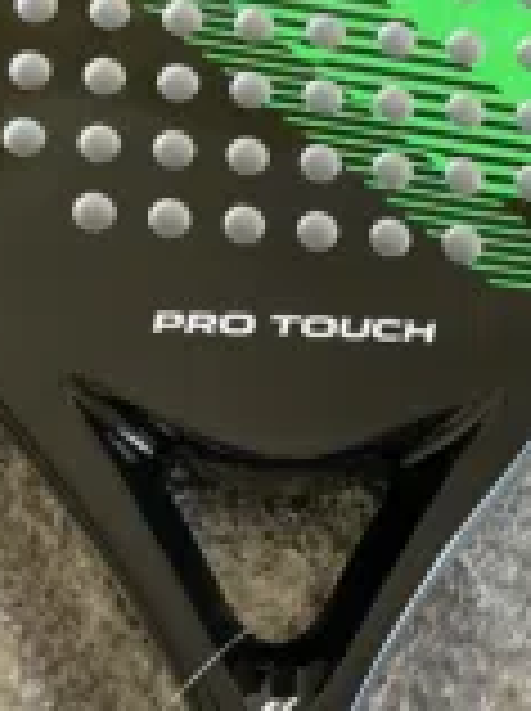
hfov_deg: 22.2
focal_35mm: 66
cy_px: 531
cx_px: 320
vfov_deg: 29.0
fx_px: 1354
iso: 250
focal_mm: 4.2
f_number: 1.6
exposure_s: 1/60
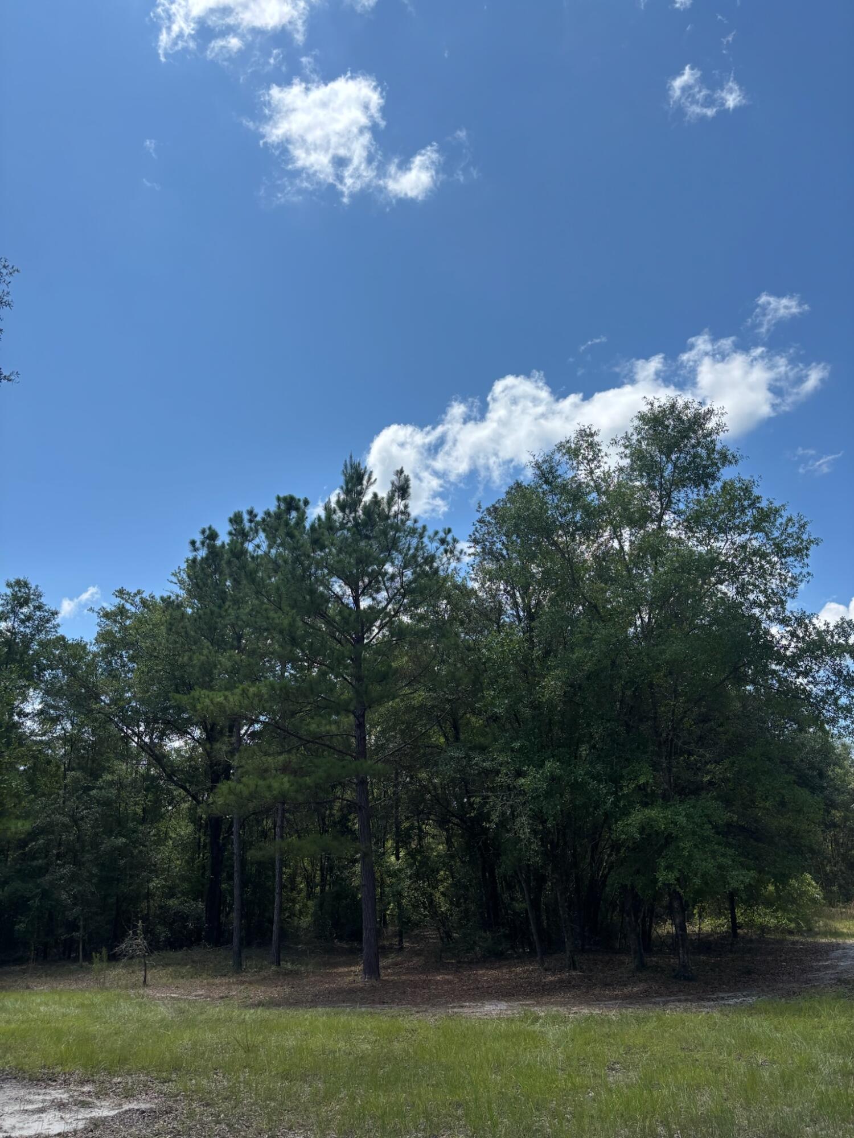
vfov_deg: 67.3
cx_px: 427
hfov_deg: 53.1
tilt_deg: +20.3
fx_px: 855
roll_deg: +2.1
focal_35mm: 26
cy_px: 569
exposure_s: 1/3788
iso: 50
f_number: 1.6
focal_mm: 5.96
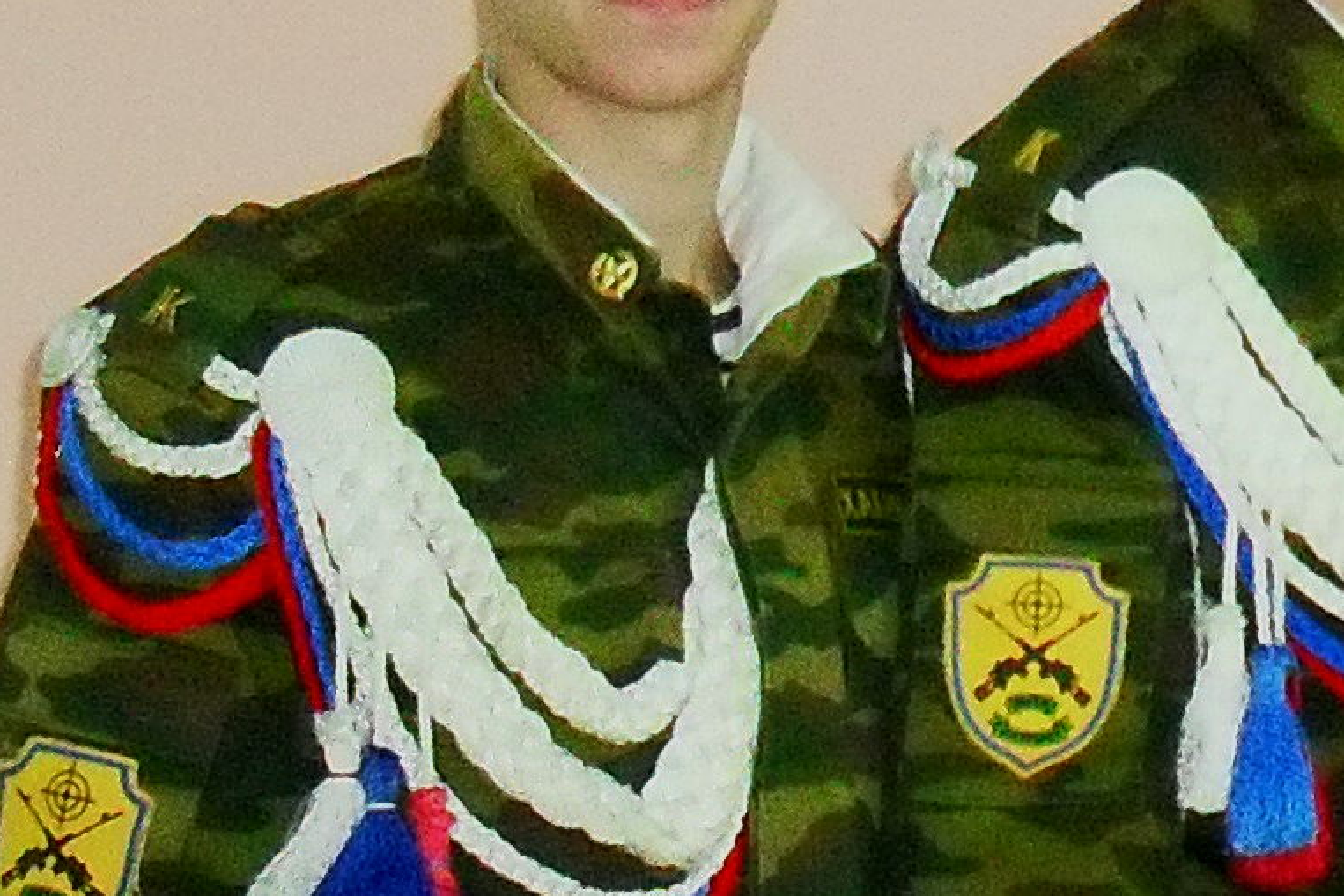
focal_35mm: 204
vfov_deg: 6.7
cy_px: 308
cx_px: 2597
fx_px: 7617
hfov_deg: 9.5
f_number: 3.6
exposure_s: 1/45
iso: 320
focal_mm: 7.5
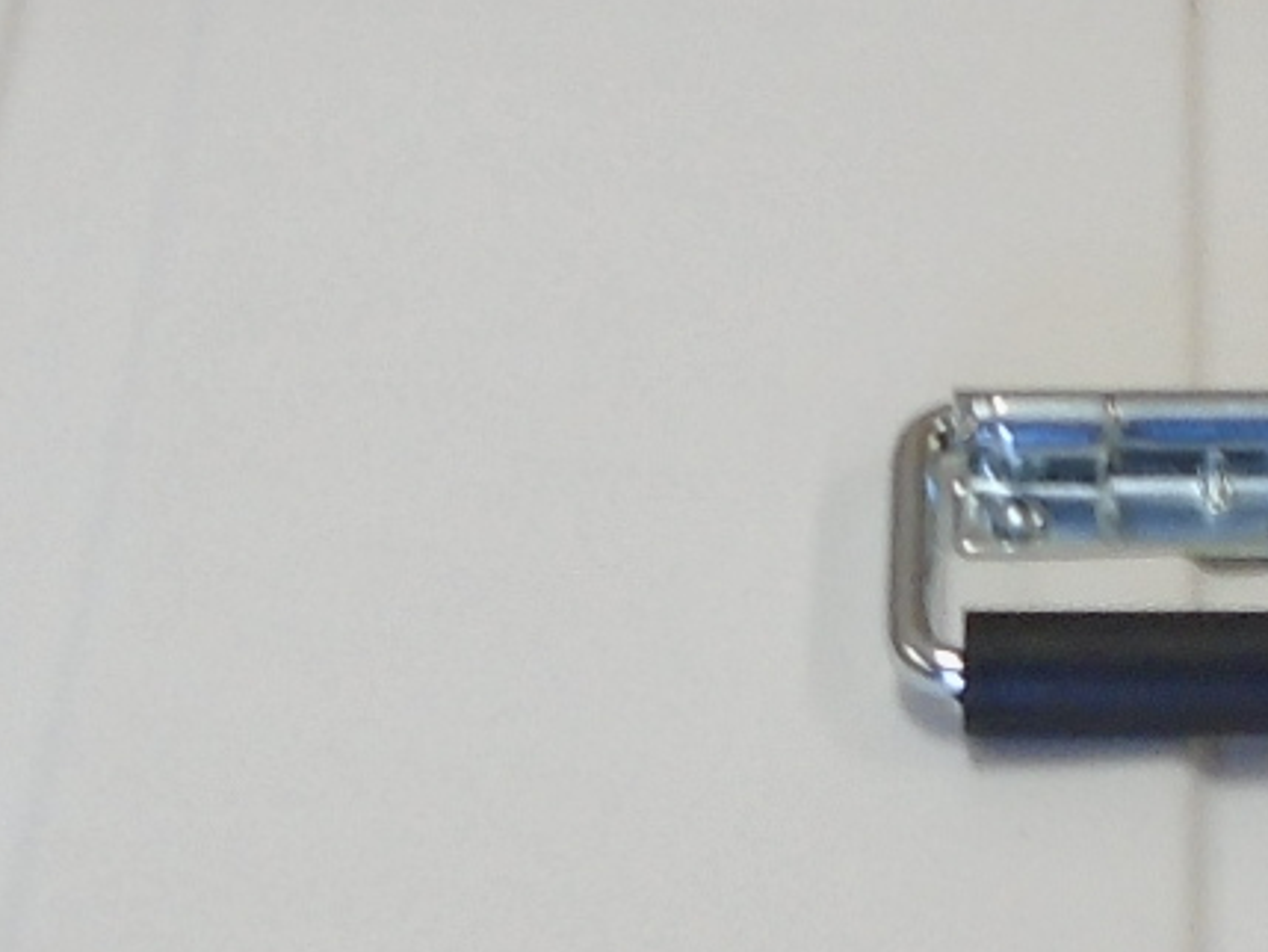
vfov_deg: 9.3
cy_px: 1121
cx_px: 1289
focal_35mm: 157
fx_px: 5753
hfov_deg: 12.4
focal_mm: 4.6
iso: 100
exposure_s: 1/30
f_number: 3.2
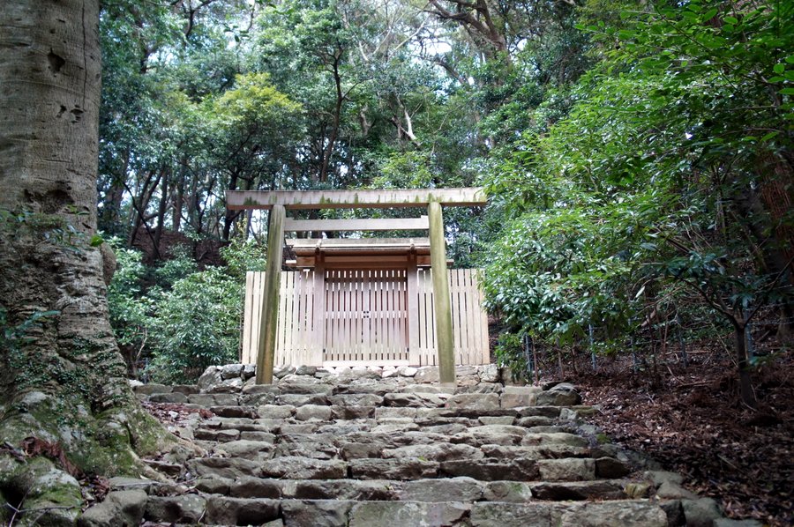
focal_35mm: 33
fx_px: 727
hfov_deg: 57.3
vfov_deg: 39.9
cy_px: 264
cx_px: 397
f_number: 4
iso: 1000
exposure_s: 1/160
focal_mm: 22
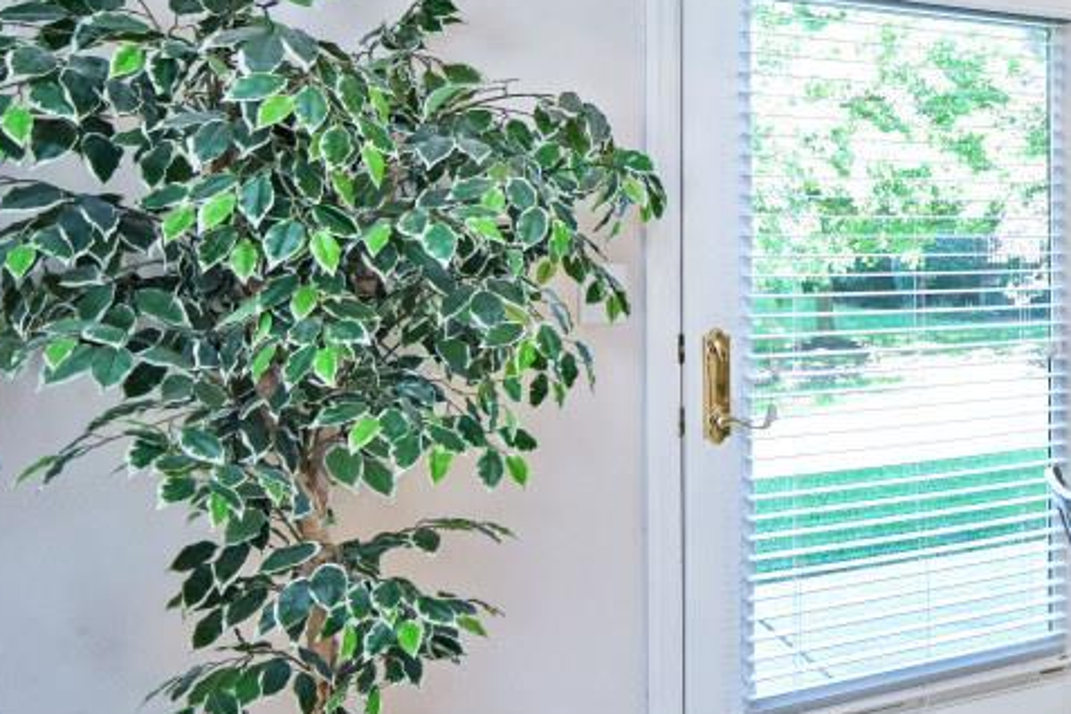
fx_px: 1309
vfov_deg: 30.3
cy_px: 249
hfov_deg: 29.1
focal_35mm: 44
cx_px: 1578
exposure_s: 1/60
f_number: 4
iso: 250
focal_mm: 14
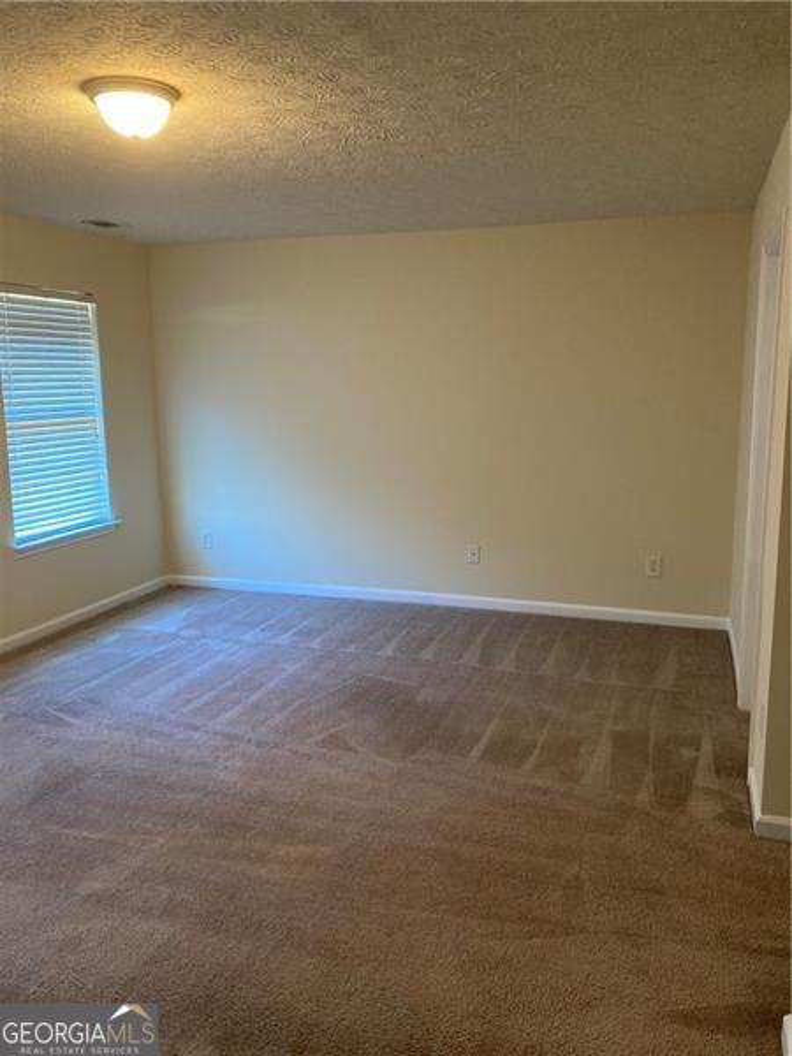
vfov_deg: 63.4
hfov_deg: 49.7
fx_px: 854
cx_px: 396
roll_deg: -0.3
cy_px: 528
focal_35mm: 28
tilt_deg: -9.1
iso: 250
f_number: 1.8
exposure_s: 1/40
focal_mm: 3.99
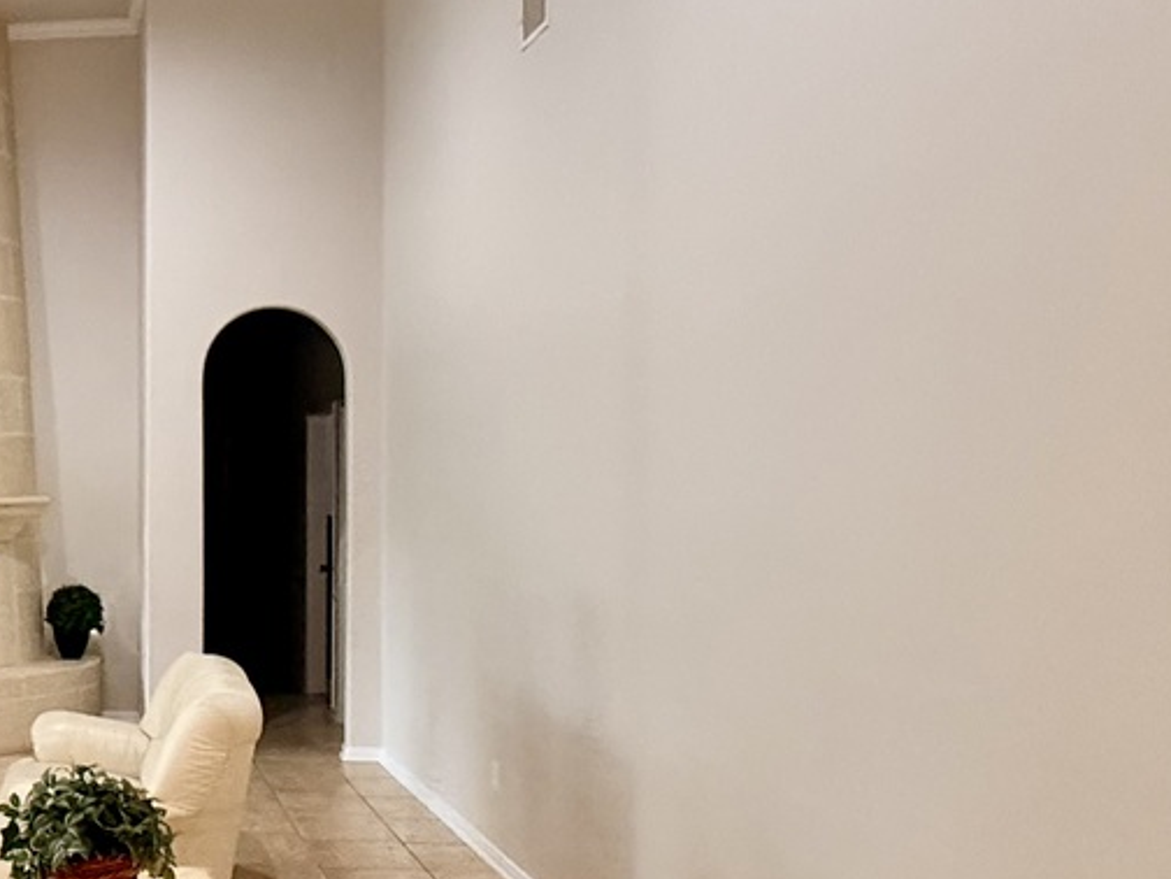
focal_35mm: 40
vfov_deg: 35.9
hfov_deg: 38.8
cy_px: 484
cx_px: -107
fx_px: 1353
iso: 640
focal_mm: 2.22
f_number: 2.2
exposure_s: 1/60
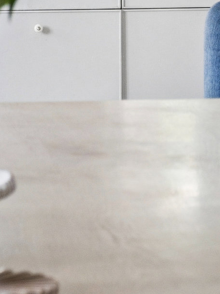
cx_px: 231
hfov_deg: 4.6
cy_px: -153
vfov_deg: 6.0
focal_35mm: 326
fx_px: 2763
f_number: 6.3
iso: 200
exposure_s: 1/30
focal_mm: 46
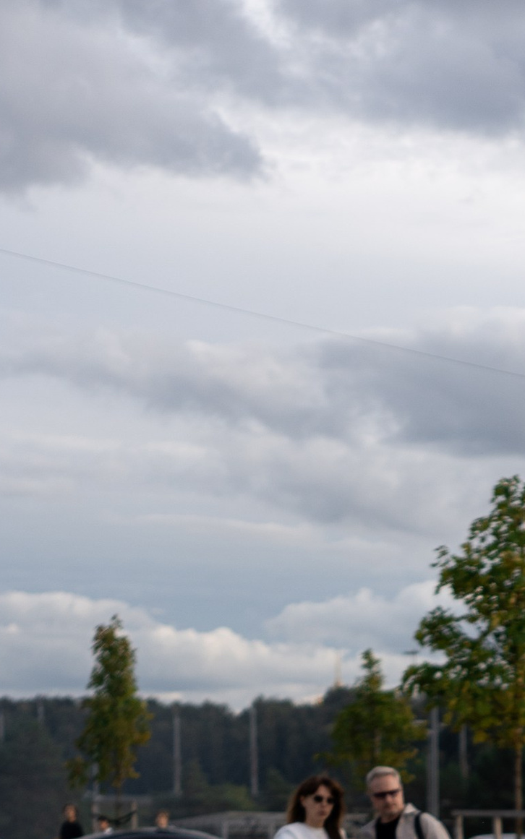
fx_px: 2700
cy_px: 1300
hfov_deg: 10.9
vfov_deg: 16.0
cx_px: 678
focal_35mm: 118
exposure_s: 1/1250
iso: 100
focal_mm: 35
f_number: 2.5
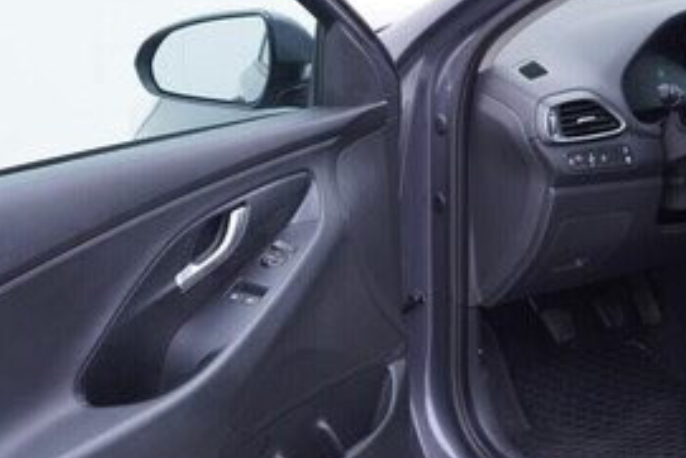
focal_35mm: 73
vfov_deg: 18.7
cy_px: 224
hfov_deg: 27.6
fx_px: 1392
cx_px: 405
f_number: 3.2
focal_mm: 24
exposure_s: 1/40
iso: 125
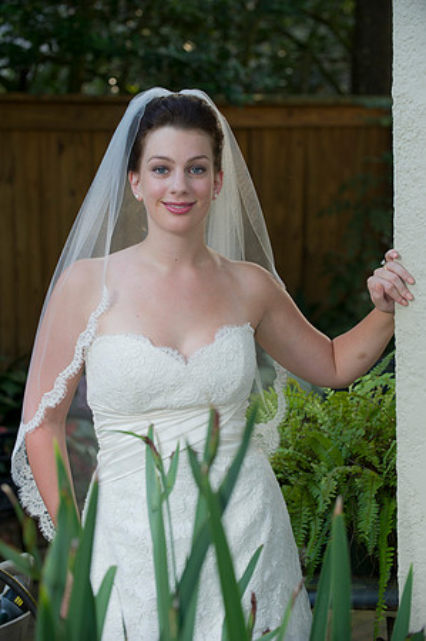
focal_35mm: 102
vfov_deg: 20.0
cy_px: 320
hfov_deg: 13.4
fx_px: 1815
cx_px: 213
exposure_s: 1/60
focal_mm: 102
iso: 400
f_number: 5
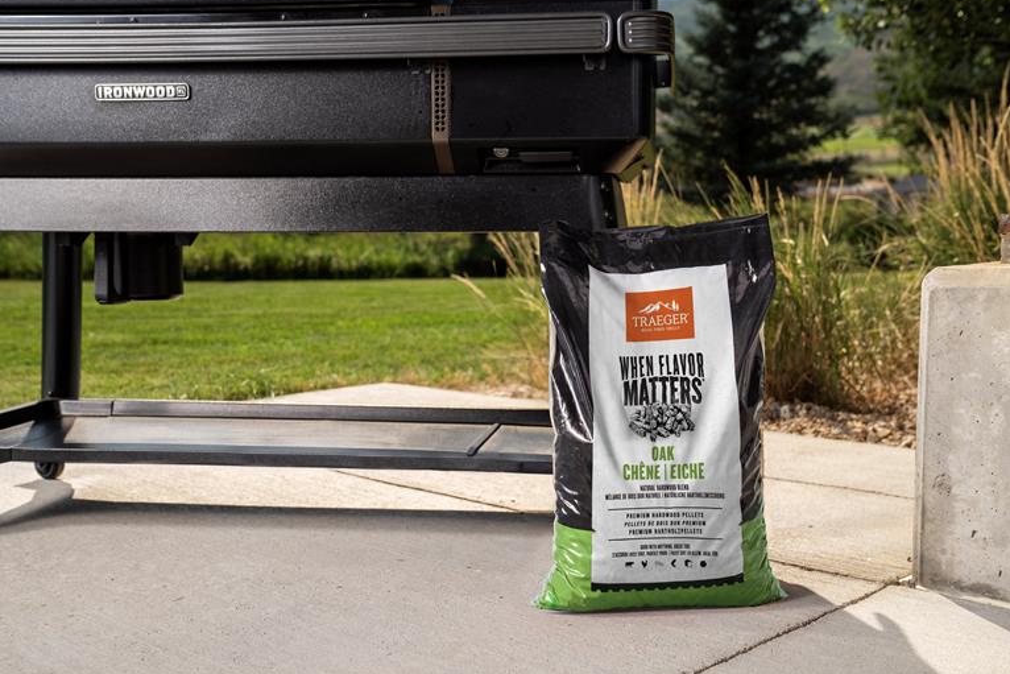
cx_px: 502
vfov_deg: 31.9
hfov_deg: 46.4
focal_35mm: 42
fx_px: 1178
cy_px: 353
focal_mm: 39
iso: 64
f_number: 4.5
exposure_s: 1/160
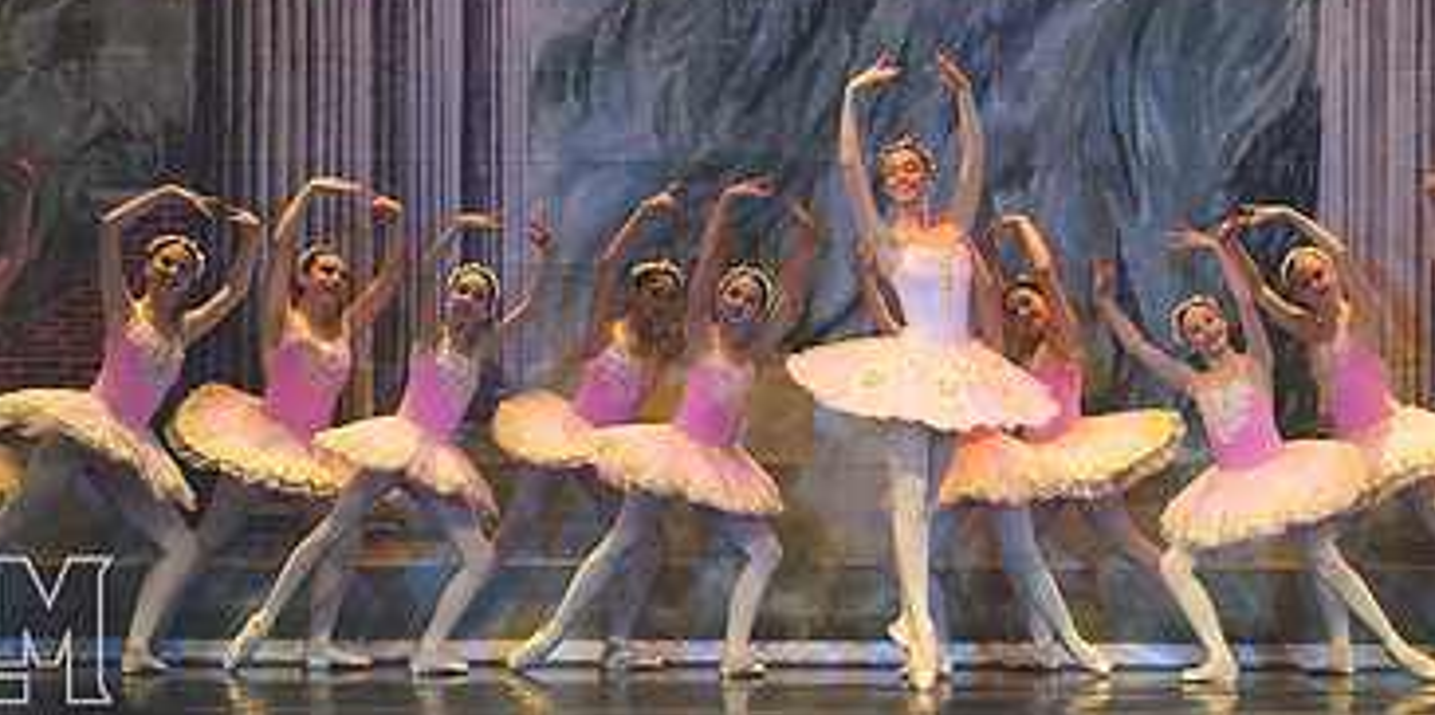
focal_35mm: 253
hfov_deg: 8.7
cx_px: 945
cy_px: 329
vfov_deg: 4.4
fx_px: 9376
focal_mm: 122
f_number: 2.8
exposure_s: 1/500
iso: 1250
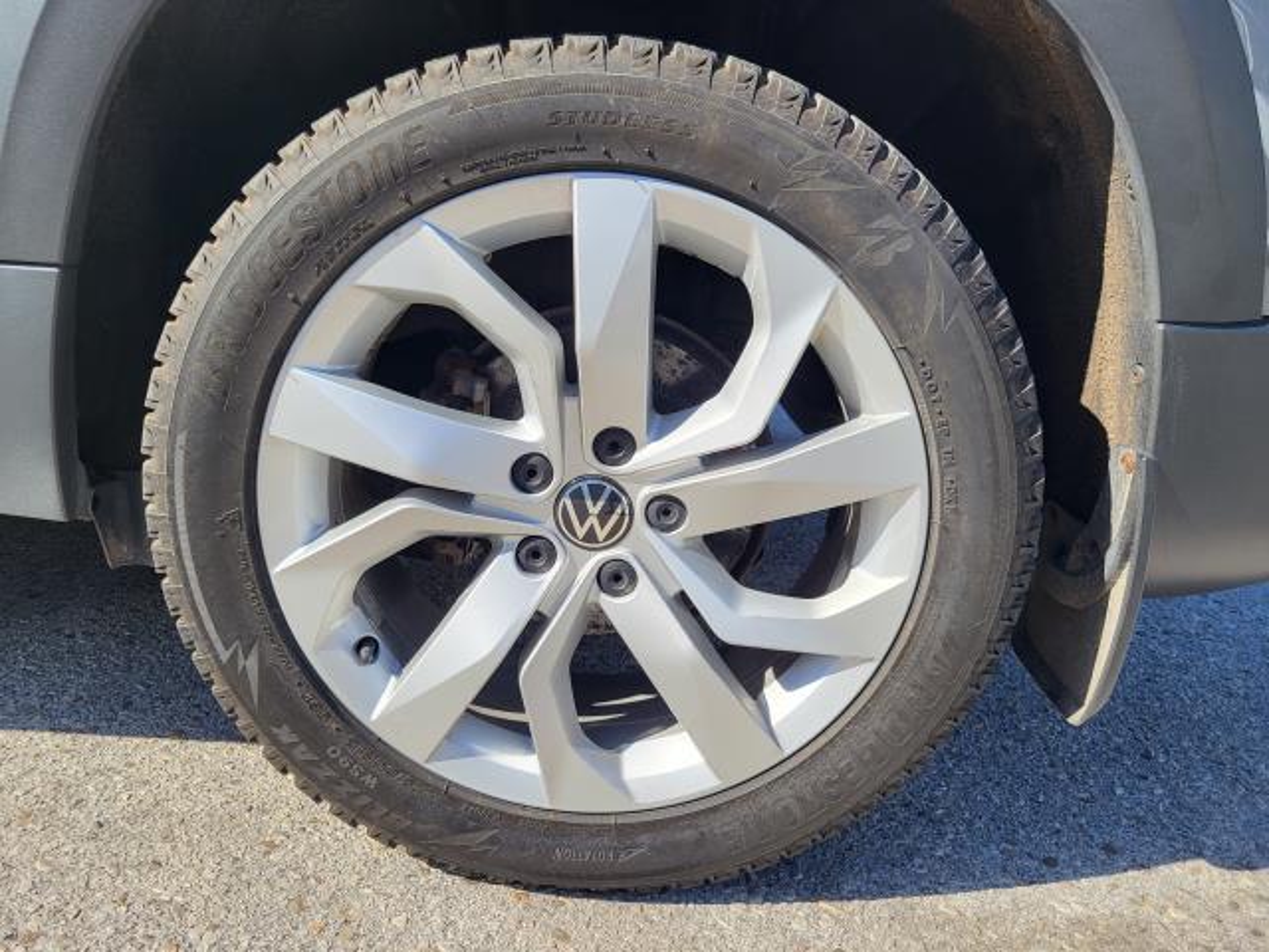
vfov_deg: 53.1
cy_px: 476
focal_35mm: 26
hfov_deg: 67.3
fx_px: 953
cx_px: 634
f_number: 1.8
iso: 40
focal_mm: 5.4
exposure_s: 1/1087
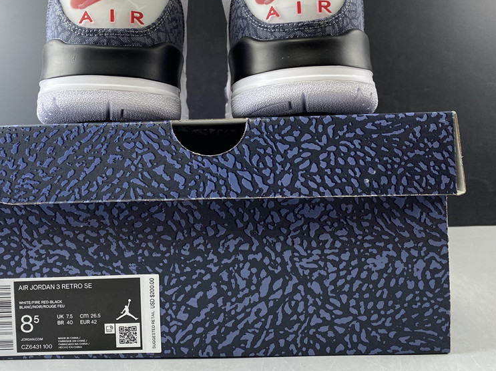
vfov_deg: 40.3
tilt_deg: +1.7
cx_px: 195
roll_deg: +2.7
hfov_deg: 52.2
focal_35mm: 35
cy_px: 133
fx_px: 501
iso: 80
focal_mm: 4.25
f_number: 1.8
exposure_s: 1/100
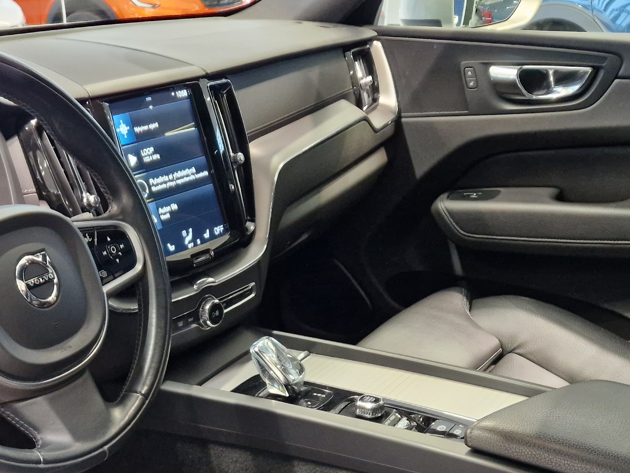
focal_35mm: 46
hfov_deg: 40.5
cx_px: 187
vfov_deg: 29.9
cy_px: 445
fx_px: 837
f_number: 1.8
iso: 640
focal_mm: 5.4
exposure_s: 1/100
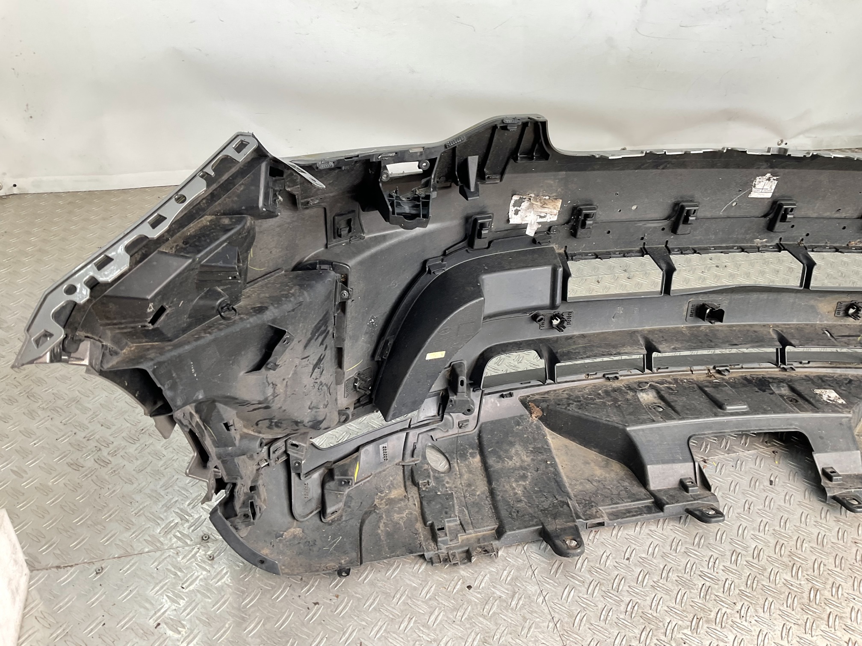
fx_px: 722
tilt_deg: -38.4
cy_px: 323
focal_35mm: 29
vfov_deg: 48.2
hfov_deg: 61.7
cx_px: 431
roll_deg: -8.8
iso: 25
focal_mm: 3
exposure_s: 1/120
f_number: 1.8
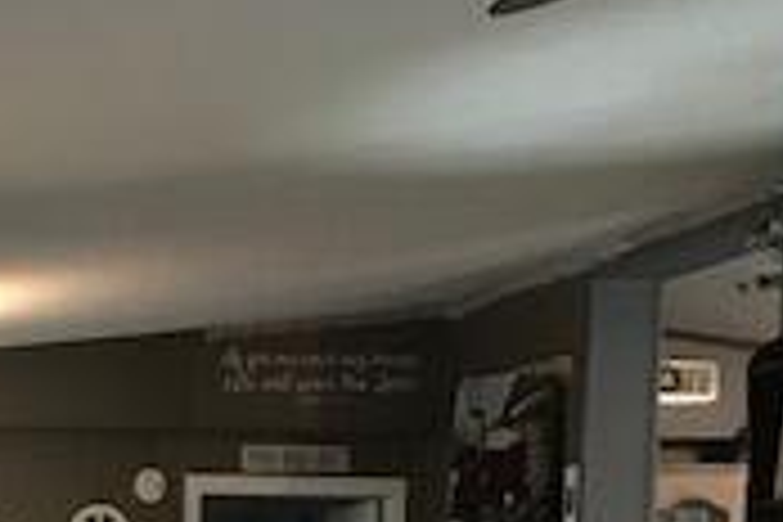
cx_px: 32
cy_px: 1040
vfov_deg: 11.5
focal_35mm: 107
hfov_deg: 18.7
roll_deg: +0.6
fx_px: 2327
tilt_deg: -9.0
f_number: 1.8
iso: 50
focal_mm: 3.99
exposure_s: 1/15
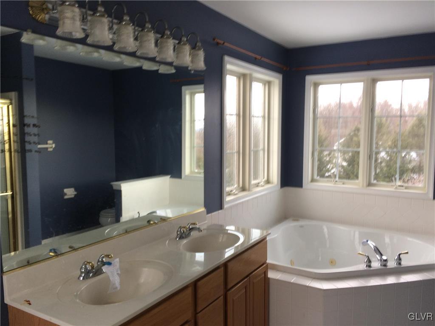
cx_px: 218
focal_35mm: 29
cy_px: 163
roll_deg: +0.2
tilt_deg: -6.5
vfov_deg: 48.2
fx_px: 364
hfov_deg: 61.7
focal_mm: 4.15
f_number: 2.2
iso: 40
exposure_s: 1/30
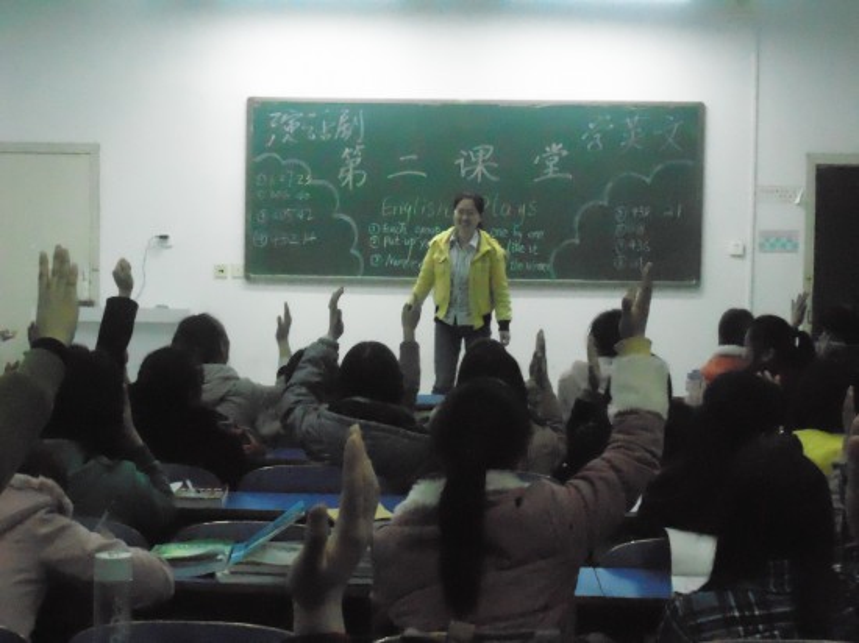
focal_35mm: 64
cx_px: 430
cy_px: 322
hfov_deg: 30.3
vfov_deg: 22.9
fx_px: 1587
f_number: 5.6
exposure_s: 1/60
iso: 1600
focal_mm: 11.5
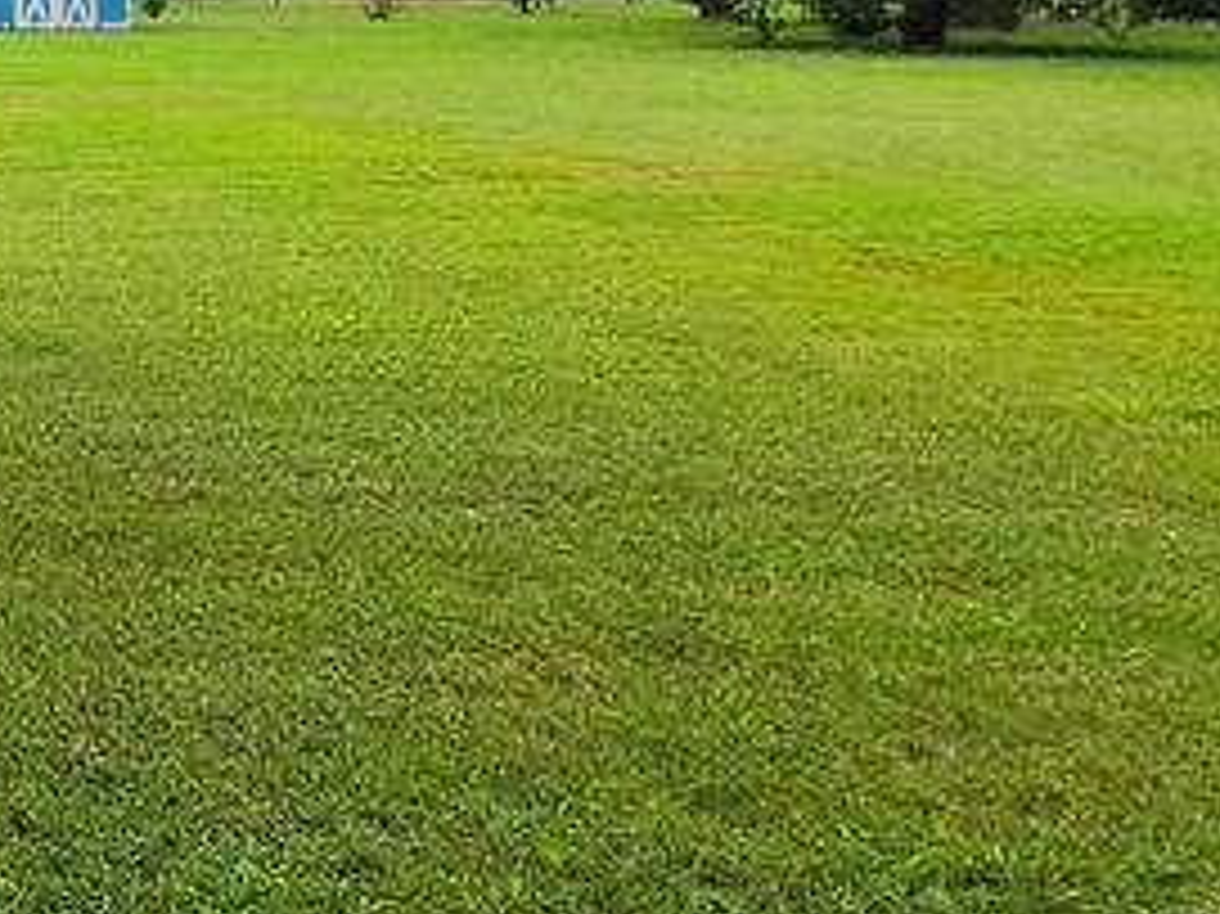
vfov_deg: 20.6
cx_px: -716
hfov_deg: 22.1
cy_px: 5
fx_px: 2431
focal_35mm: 69
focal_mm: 2.2
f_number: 1.9
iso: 32
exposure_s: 1/2551
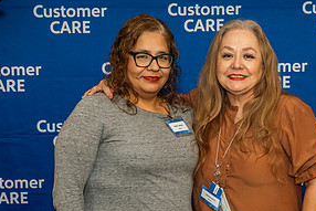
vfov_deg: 17.3
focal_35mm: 79
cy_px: 135
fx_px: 694
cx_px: 209
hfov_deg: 25.5
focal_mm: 39
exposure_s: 1/160
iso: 1600
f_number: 4.5
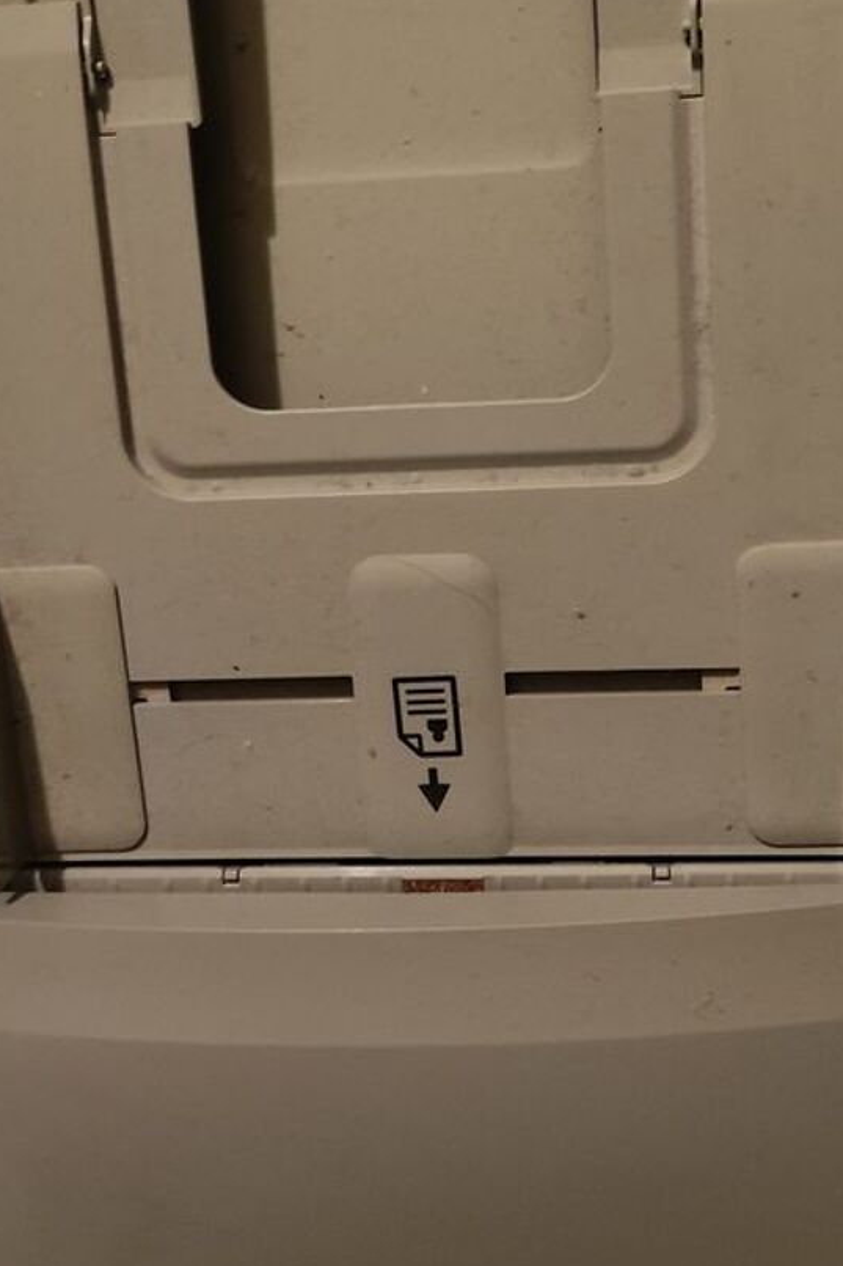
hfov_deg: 31.1
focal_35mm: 43
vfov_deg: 45.1
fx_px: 1511
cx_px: 499
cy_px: 474
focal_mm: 4.7
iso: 3007
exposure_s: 1/17
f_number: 1.79
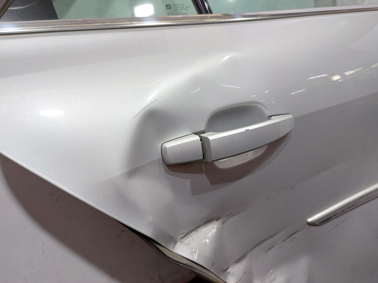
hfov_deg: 71.6
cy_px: 142
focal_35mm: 24
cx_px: 189
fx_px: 262
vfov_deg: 56.8
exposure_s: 1/33
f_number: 1.8
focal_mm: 5.23
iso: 200
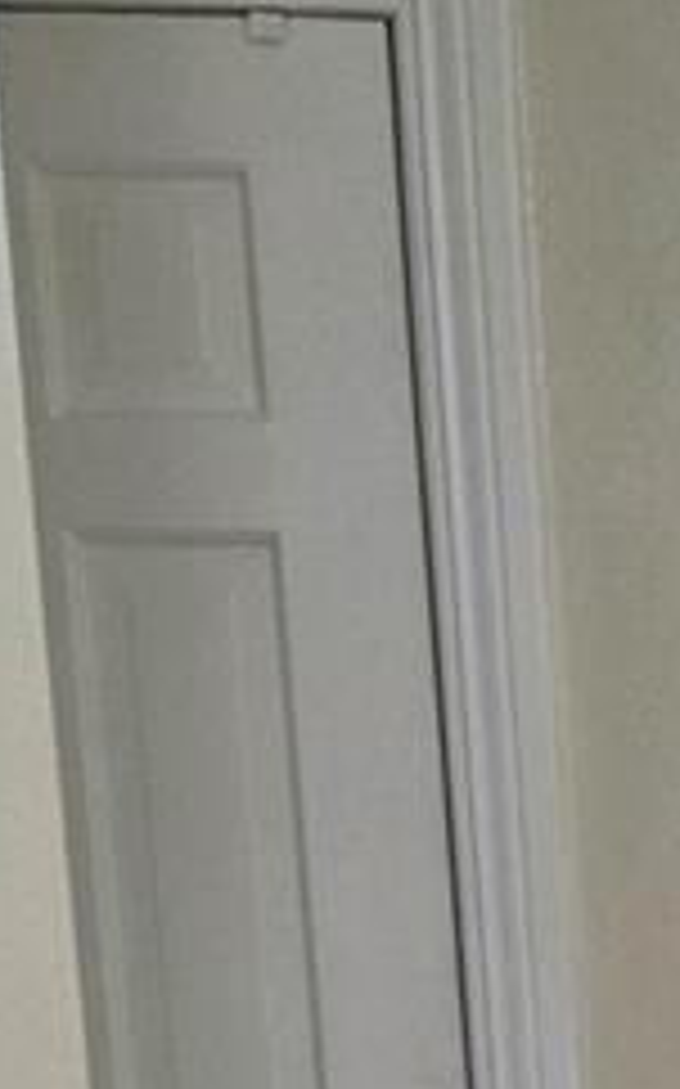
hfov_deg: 9.8
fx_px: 3592
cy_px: 1719
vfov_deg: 15.6
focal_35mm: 121
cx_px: 1500
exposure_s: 1/120
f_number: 1.4
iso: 80
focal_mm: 6.5
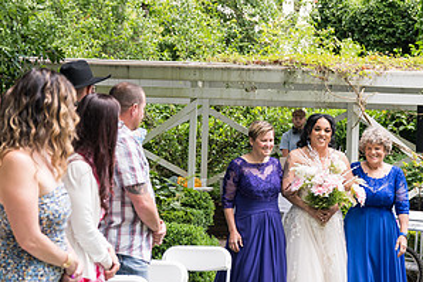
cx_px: 326
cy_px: 142
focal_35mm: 109
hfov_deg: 18.6
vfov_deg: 12.6
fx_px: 1281
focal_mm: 56
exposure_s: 1/400
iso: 640
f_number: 3.5
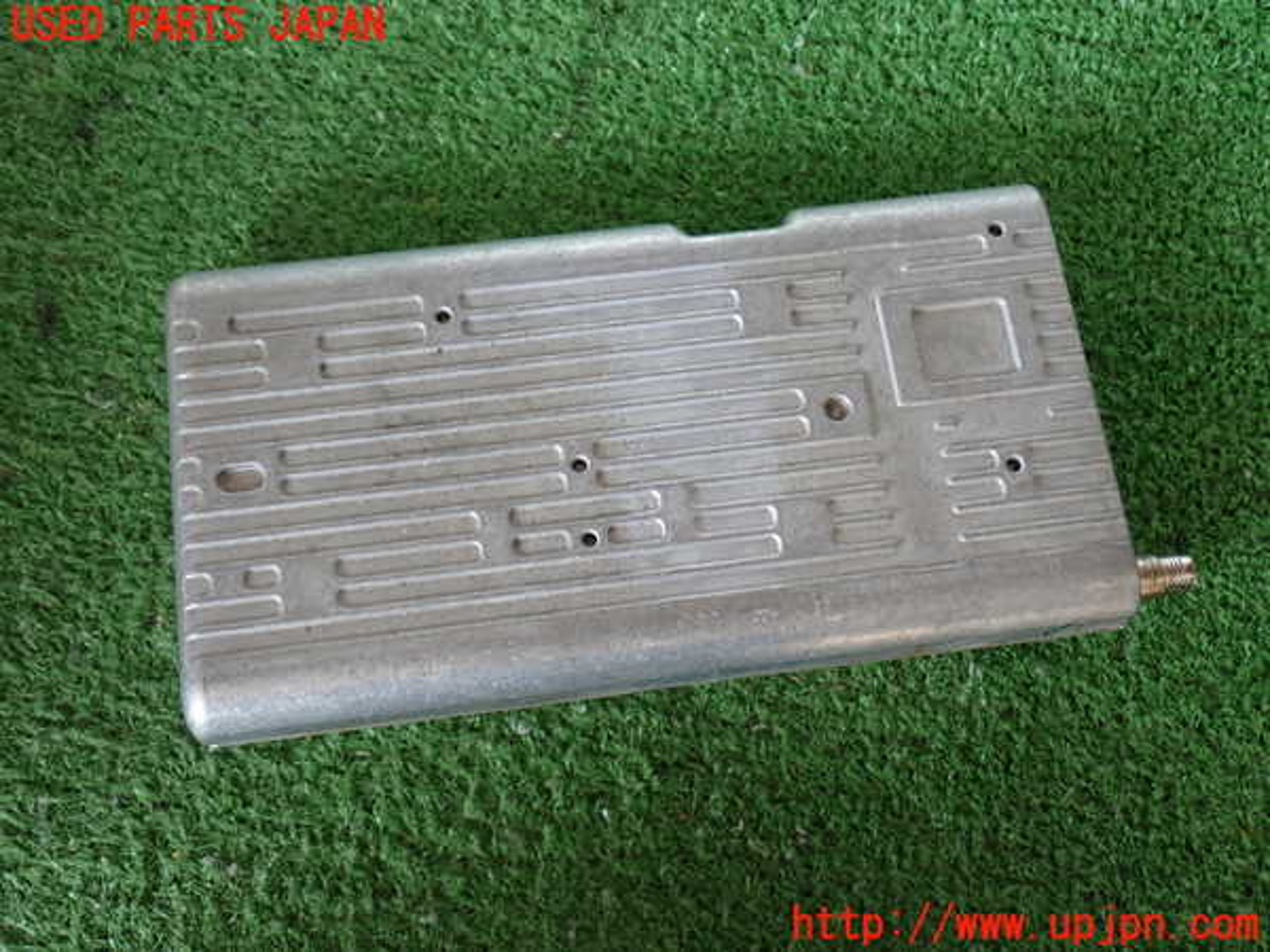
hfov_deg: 49.0
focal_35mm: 38
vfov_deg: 37.7
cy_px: 476
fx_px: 1394
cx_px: 635
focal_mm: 6.83
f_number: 2.7
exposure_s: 1/60
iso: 200
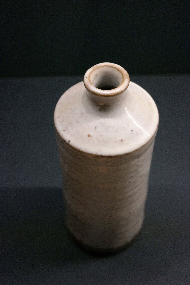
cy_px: 142
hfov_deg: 25.5
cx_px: 95
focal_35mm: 53
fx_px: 420
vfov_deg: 37.5
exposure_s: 1/60
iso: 1600
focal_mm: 35
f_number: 4.5
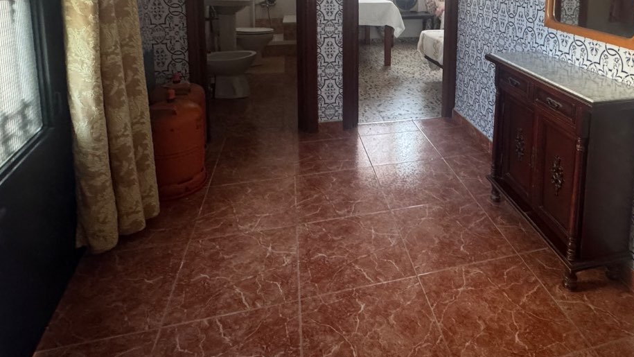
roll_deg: -0.3
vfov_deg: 41.3
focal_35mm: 25
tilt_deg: -5.1
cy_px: 18
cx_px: 409
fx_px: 420
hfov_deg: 72.4
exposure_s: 1/60
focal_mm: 2.22
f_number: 2.2
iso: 400
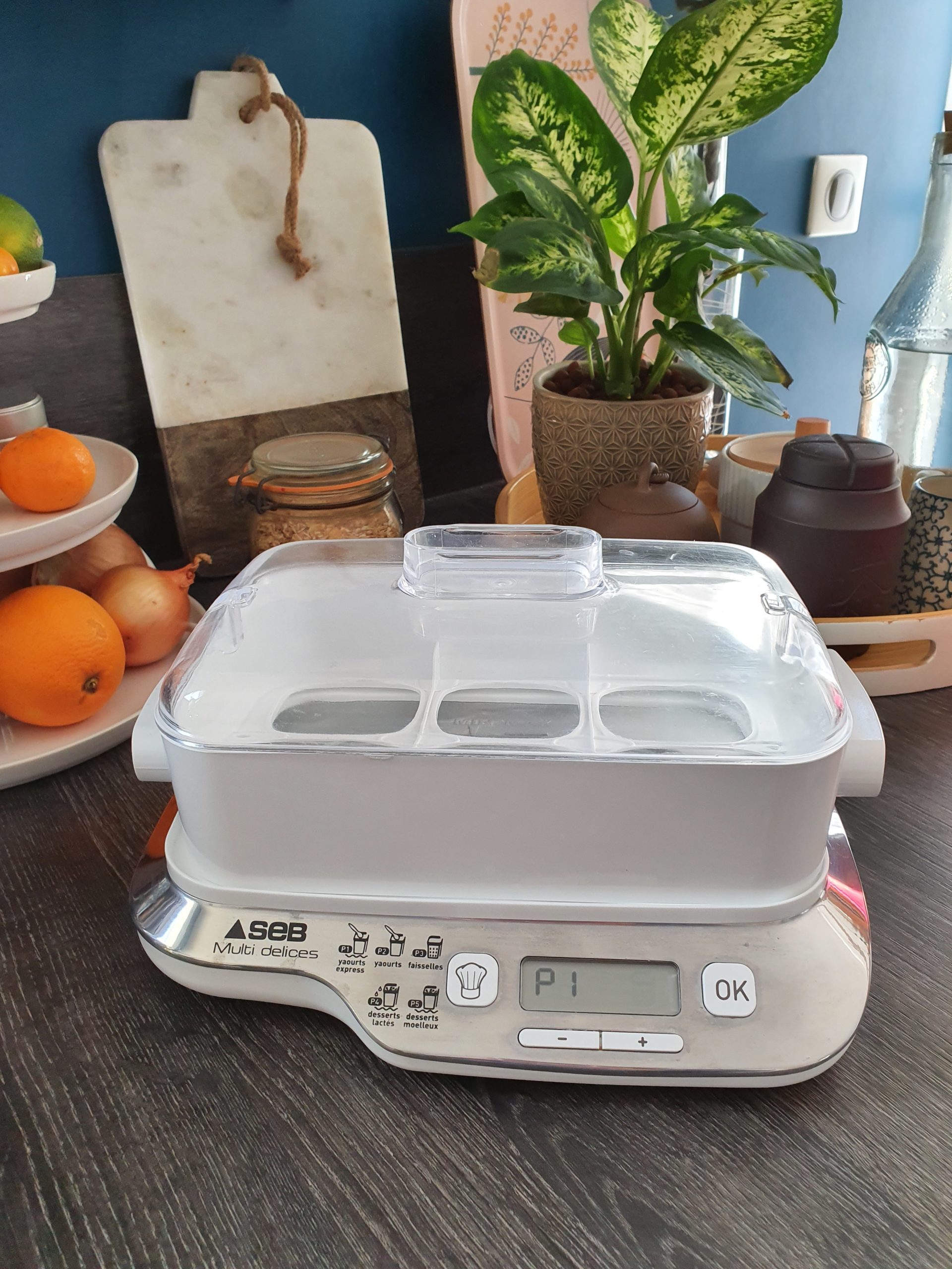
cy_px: 634
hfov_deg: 53.1
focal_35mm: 26
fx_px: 953
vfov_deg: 67.3
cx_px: 476
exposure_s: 1/100
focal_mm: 4.32
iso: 200
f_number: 2.4
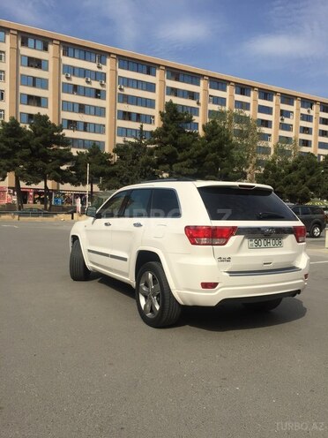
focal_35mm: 29
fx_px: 366
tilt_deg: -0.1
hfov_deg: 48.2
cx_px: 164
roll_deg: -1.2
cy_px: 219
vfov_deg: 61.7
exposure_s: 1/3968
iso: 32
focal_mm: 4.15
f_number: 2.2
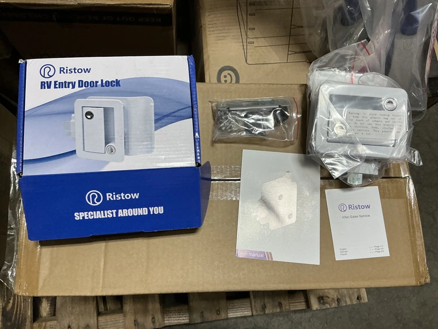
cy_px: 164
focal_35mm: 28
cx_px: 219
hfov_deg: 63.4
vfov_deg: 49.8
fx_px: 354
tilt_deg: -74.5
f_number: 1.8
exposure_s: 1/60
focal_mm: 3
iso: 125
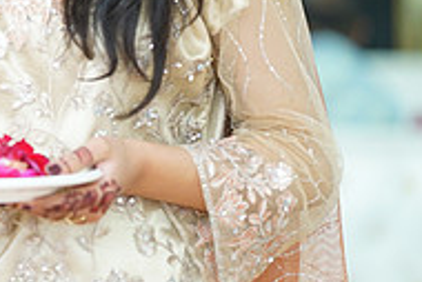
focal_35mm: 260
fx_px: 3050
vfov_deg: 5.3
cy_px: -63
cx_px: -189
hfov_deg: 7.8
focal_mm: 85
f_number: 1.7
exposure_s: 1/160
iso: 640
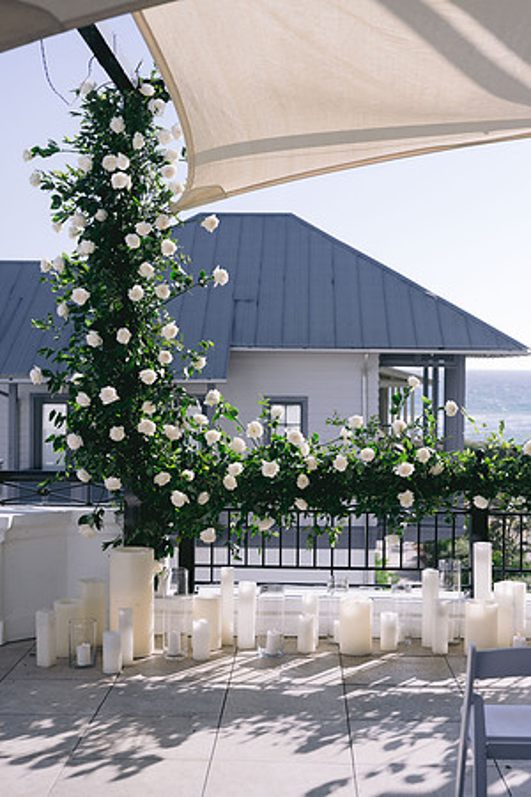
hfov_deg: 27.0
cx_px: 266
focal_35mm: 50
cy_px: 398
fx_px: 1106
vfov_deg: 39.6
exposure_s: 1/1600
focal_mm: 50
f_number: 4
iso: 200
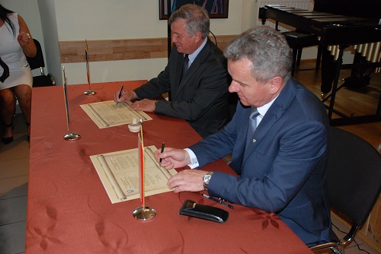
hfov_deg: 53.1
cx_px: 190
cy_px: 127
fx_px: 381
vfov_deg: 36.9
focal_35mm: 36
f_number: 4.5
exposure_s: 1/60
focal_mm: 24
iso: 640
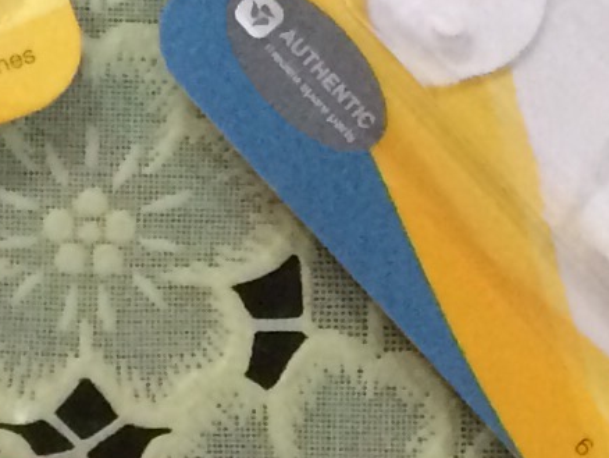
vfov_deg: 6.8
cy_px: 642
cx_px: 24
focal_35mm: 216
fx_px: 3802
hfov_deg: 9.1
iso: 320
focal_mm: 4.15
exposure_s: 1/33
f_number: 2.2
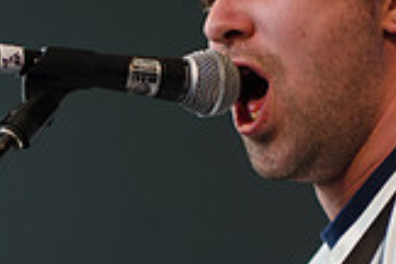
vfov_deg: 3.7
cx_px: 174
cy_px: 291
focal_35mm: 376
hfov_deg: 5.5
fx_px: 4136
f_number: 3.2
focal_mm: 70
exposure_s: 1/160
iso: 125
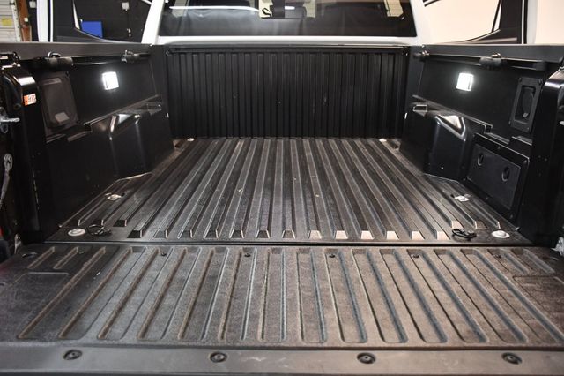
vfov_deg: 39.9
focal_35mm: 33
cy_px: 188
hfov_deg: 57.2
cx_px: 282
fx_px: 517
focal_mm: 22
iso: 3200
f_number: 3.5
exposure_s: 1/125
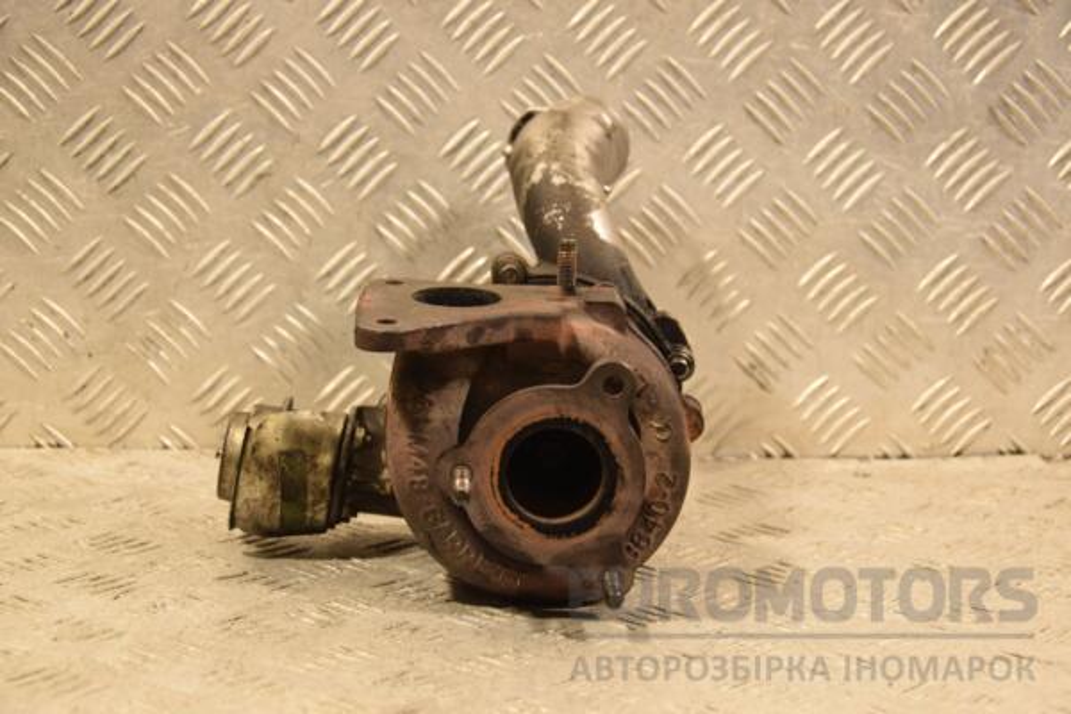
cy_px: 357
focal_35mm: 75
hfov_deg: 27.0
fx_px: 2231
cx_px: 536
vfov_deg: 18.2
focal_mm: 50
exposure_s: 1/125
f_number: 5.6
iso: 800
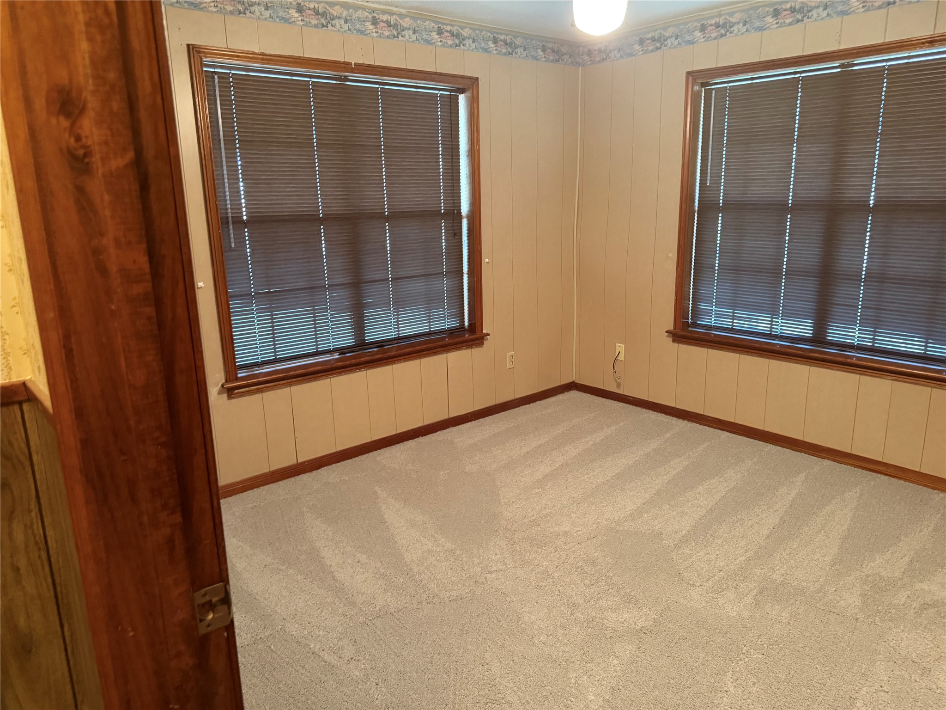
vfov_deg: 56.8
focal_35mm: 24
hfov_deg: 71.6
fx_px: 656
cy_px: 355
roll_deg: +0.8
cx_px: 473
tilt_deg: -13.2
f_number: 1.78
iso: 800
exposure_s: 1/40
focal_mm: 6.76
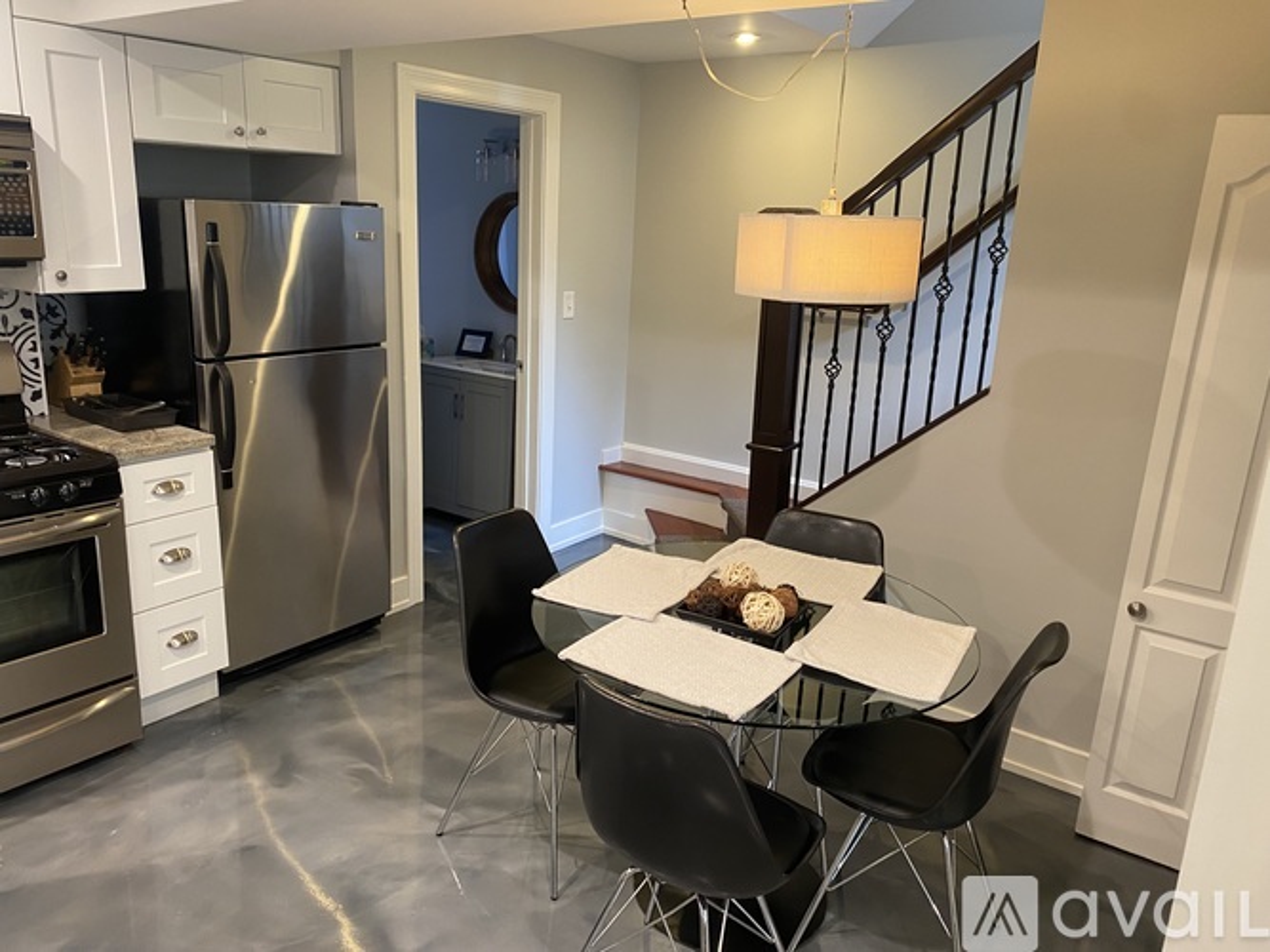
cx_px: 635
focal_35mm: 26
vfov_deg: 53.0
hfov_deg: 67.3
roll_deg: -2.6
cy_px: 476
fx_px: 954
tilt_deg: -13.1
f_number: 1.8
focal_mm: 4.25
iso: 160
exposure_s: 1/42
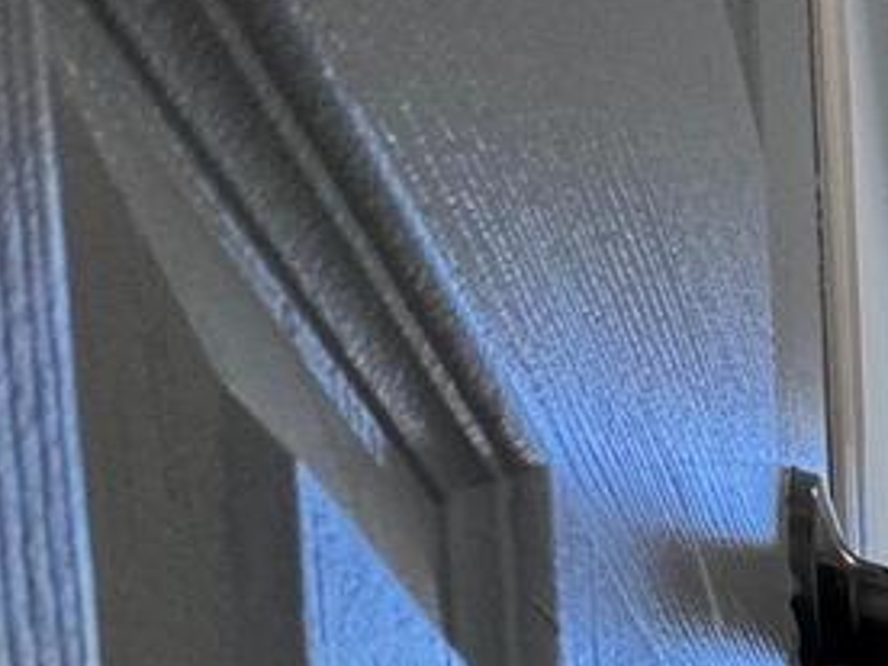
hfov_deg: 15.2
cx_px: 2123
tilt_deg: -7.4
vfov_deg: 13.4
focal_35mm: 73
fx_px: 1873
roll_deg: -1.9
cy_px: 1689
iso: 100
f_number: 2.2
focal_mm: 2.22
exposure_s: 1/120
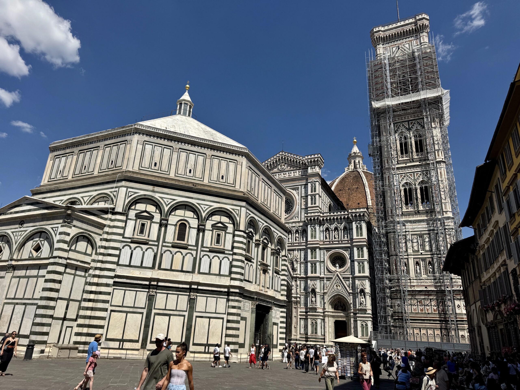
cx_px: 260
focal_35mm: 24
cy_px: 195
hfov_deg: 71.6
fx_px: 361
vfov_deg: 56.8
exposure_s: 1/9009
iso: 80
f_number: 1.78
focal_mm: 6.76
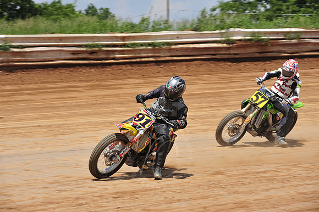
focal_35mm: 170
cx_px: 160
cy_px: 106
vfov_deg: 8.1
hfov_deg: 12.1
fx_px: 1505
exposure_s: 1/400
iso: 200
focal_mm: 170
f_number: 10
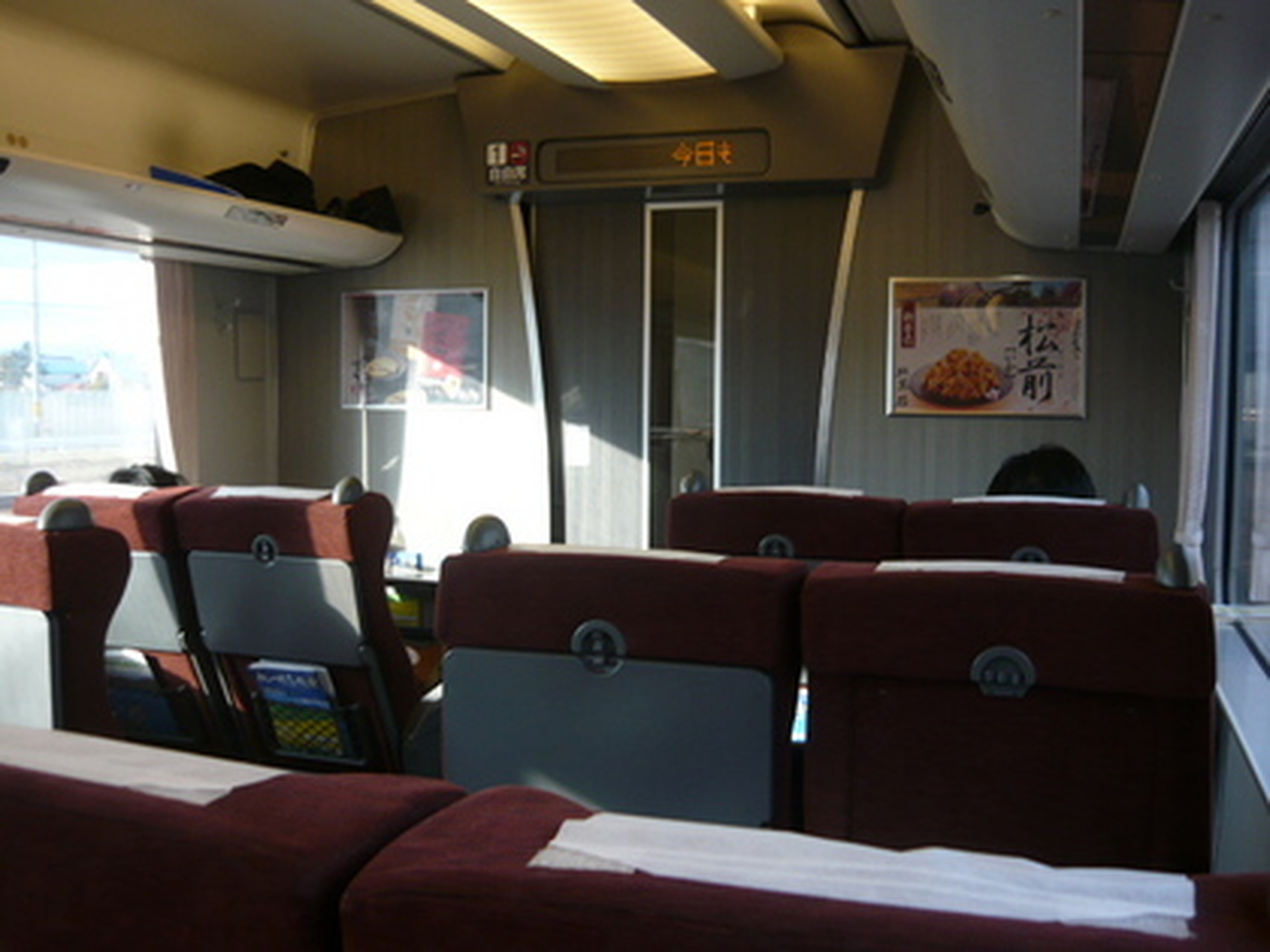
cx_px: 635
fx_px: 1211
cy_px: 476
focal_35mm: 33
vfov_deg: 42.9
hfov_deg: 55.4
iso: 100
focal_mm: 5.5
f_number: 2.8
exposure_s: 1/60
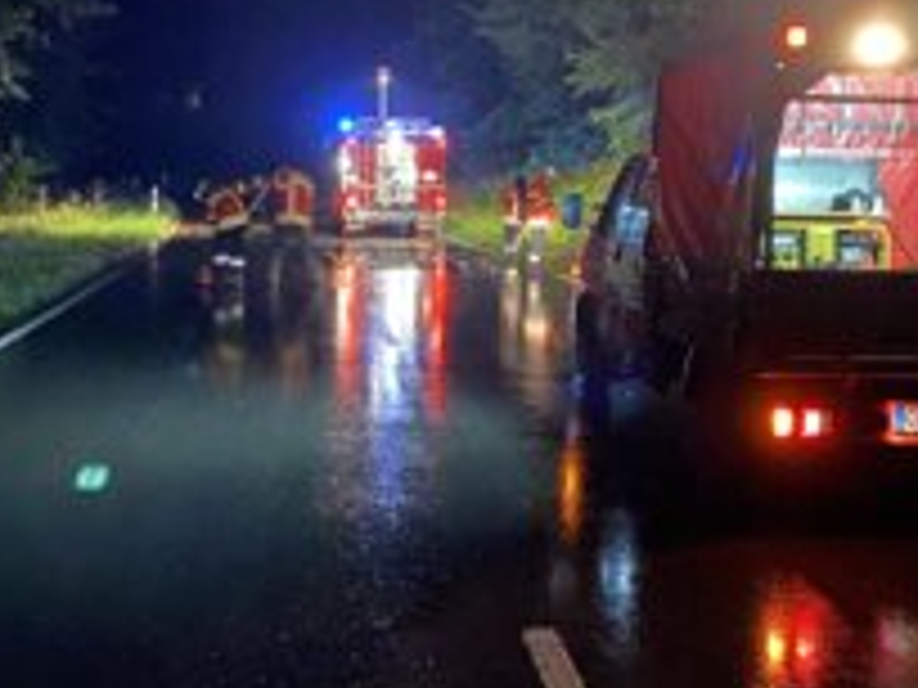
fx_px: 1352
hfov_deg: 37.5
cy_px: 247
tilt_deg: -4.4
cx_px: 482
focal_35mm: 51
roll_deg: -2.6
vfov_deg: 28.4
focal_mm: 4.25
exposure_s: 1/8
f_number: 1.8
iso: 1250
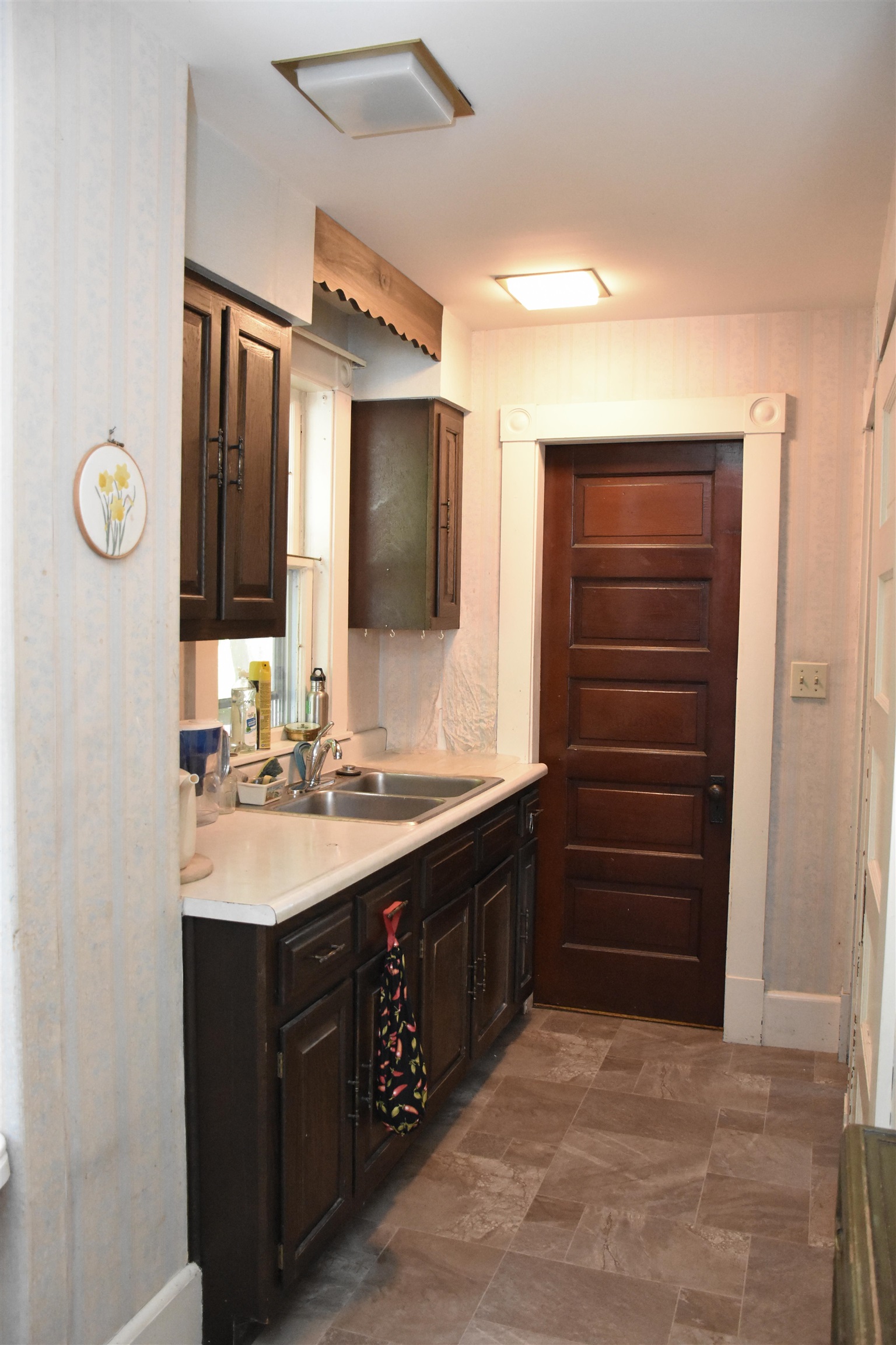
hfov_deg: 43.6
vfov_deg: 61.9
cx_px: 448
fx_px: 1120
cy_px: 672
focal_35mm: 30
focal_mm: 20
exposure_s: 1/60
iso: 4500
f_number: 4
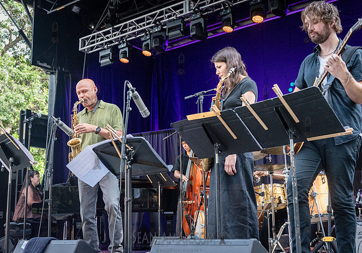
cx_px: 148
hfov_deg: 39.7
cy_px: 110
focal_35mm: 49
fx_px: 500
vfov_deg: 28.4
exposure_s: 1/1250
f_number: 4
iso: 2500
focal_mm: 42
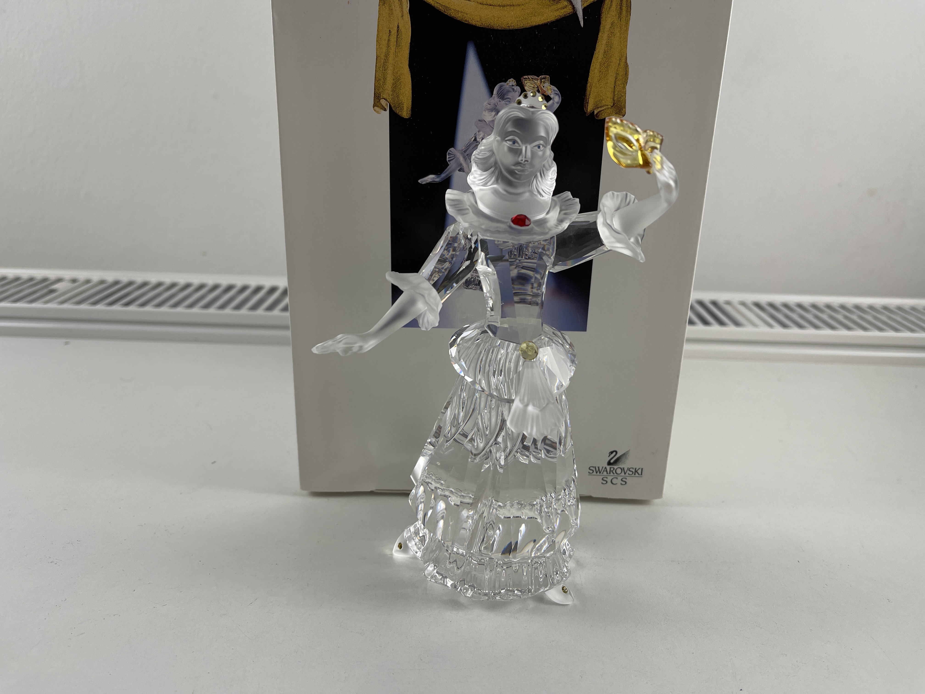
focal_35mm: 25
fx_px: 668
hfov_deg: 69.4
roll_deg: -1.9
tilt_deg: -20.0
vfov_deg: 54.9
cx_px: 462
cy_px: 347
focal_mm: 5.1
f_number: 1.6
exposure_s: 1/238
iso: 32
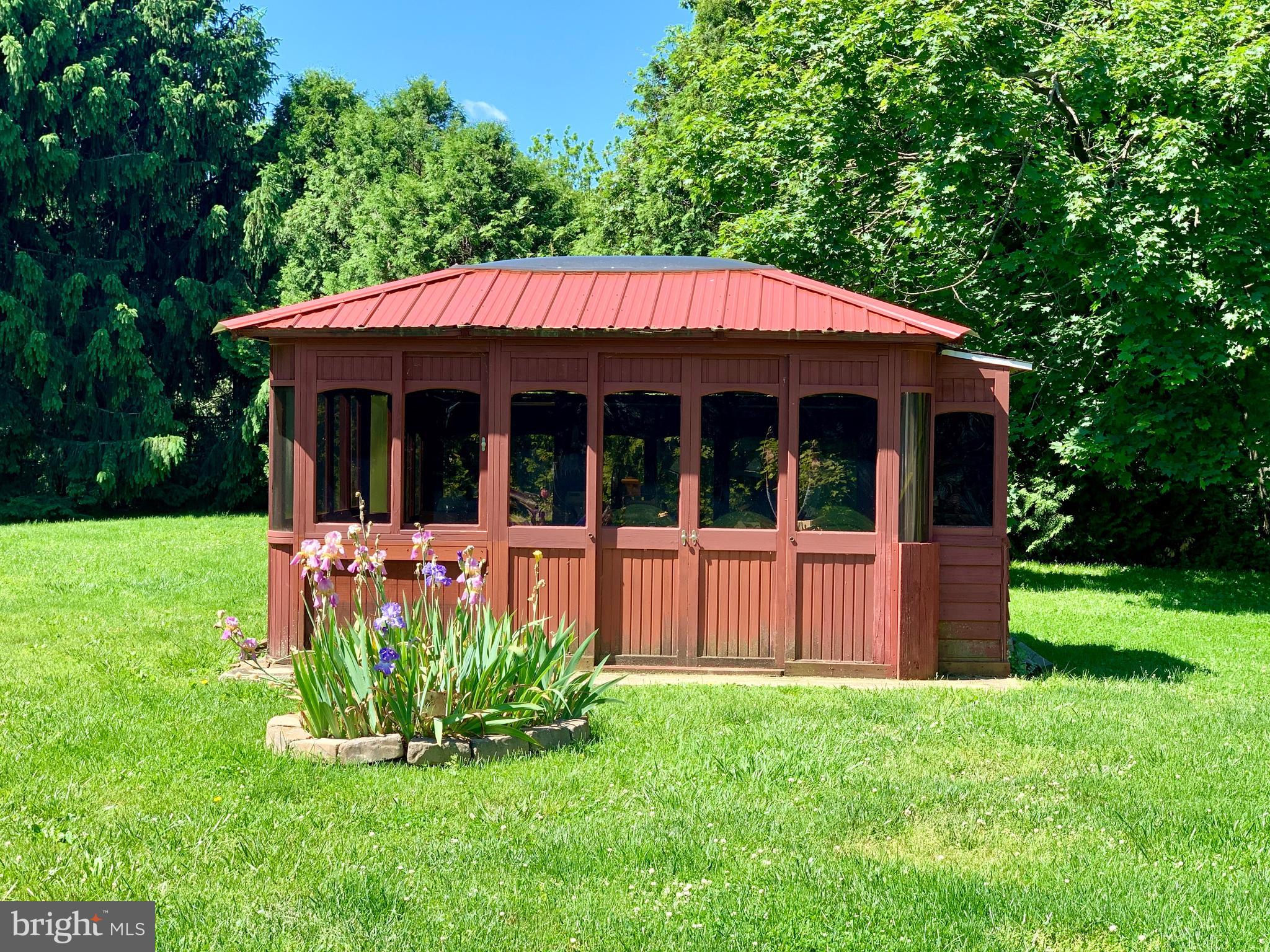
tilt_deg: -1.3
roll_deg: -0.9
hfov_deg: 36.8
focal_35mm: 52
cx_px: 635
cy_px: 476
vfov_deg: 28.0
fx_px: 1908
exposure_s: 1/250
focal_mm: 6
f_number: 2.4
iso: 16
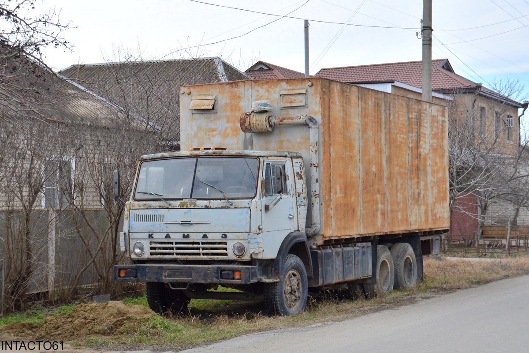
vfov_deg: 20.6
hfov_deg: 30.5
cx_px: 264
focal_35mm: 66
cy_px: 176
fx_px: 970
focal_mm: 44
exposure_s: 1/1600
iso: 400
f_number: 5.6
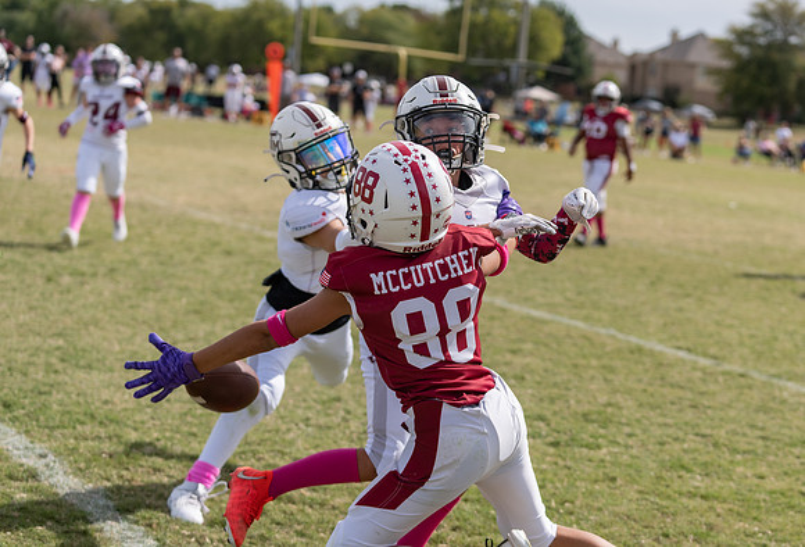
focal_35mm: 85
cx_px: 494
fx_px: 1920
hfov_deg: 23.6
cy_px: 218
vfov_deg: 16.2
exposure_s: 1/2500
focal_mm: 70
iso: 125
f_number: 3.2
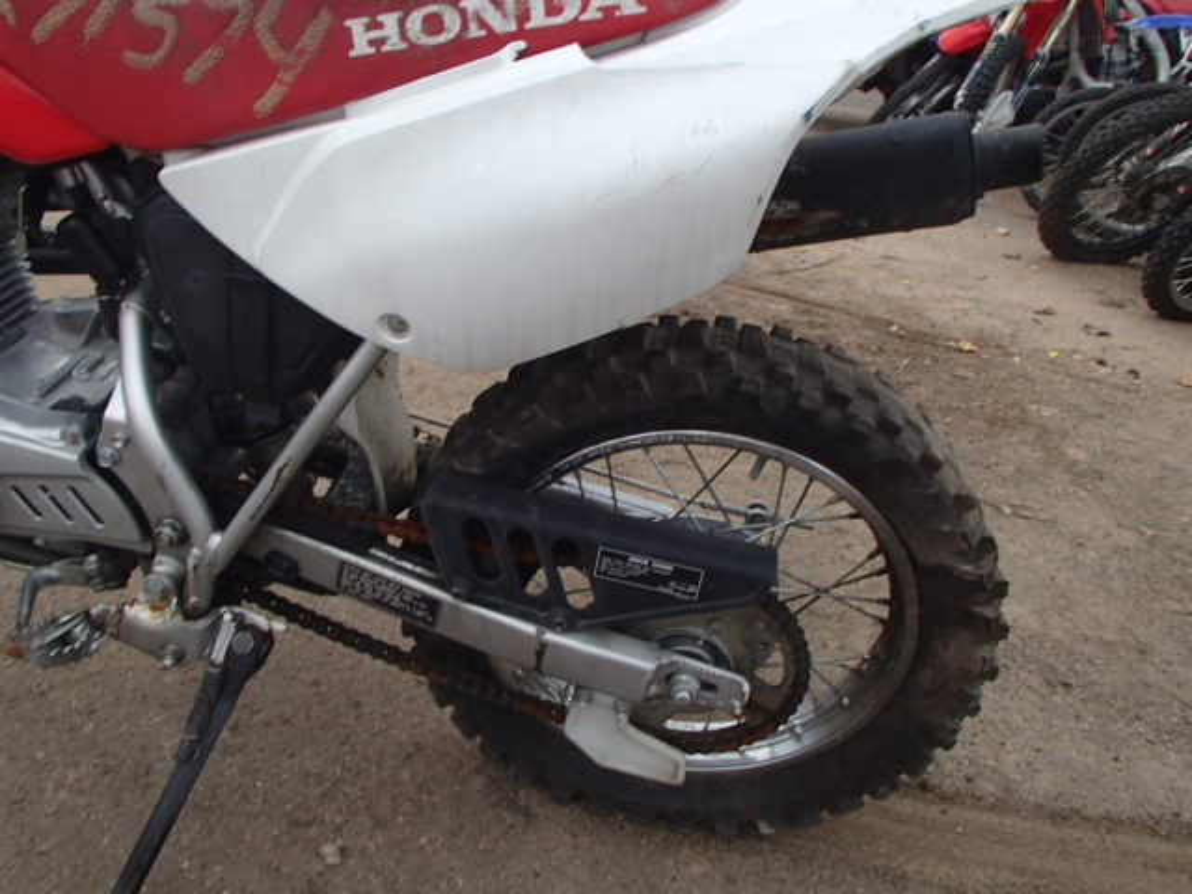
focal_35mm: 28
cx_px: 596
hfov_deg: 63.4
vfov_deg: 49.7
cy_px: 447
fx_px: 964
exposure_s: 1/60
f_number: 3.9
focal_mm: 5
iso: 200
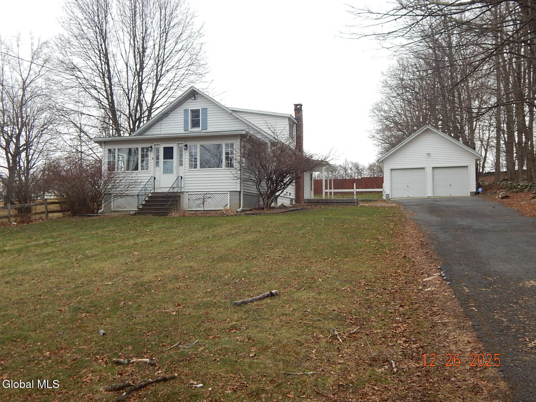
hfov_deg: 54.0
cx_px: 268
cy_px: 201
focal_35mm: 34
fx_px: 526
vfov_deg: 41.8
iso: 140
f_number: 3.3
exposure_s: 1/250
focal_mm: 6.1
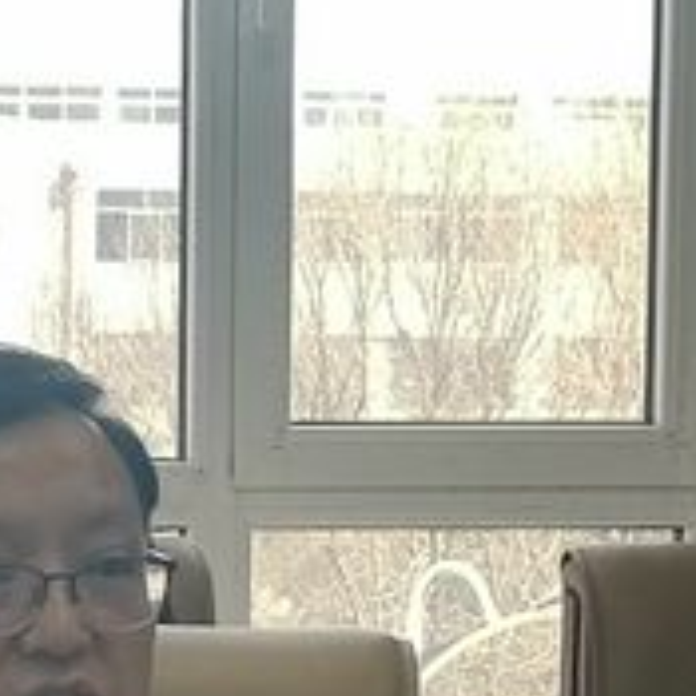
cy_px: 871
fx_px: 4413
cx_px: 91
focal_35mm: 194
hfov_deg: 9.0
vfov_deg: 8.9
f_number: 1.8
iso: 64
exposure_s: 1/100
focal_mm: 4.75
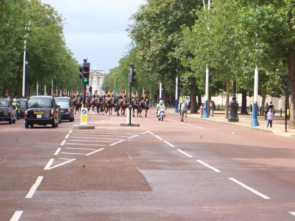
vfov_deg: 12.7
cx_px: 148
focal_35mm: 117
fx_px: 997
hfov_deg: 16.8
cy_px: 110
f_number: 4.9
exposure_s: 1/160
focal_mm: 24
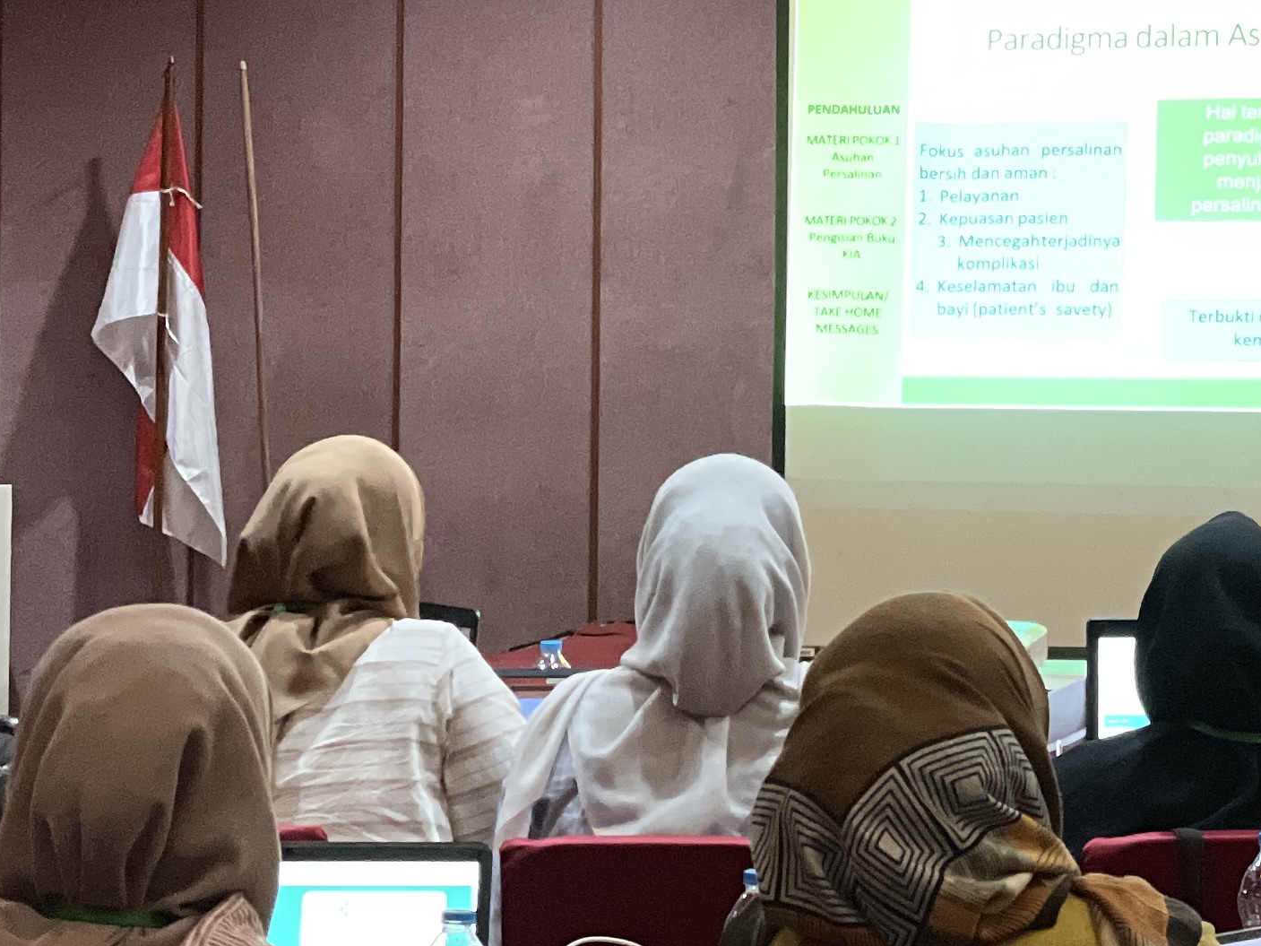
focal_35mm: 149
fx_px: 5427
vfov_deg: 9.9
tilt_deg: +2.7
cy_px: 36
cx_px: 1410
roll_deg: +0.1
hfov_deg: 13.0
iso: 200
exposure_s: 1/33
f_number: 2
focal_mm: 6
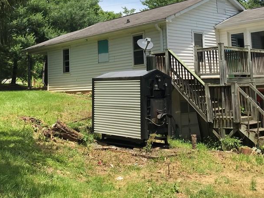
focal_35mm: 47
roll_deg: +2.9
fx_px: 359
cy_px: 52
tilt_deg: +6.2
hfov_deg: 40.4
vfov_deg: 30.4
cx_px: 129
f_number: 1.8
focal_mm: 3.99
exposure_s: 1/1996
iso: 20
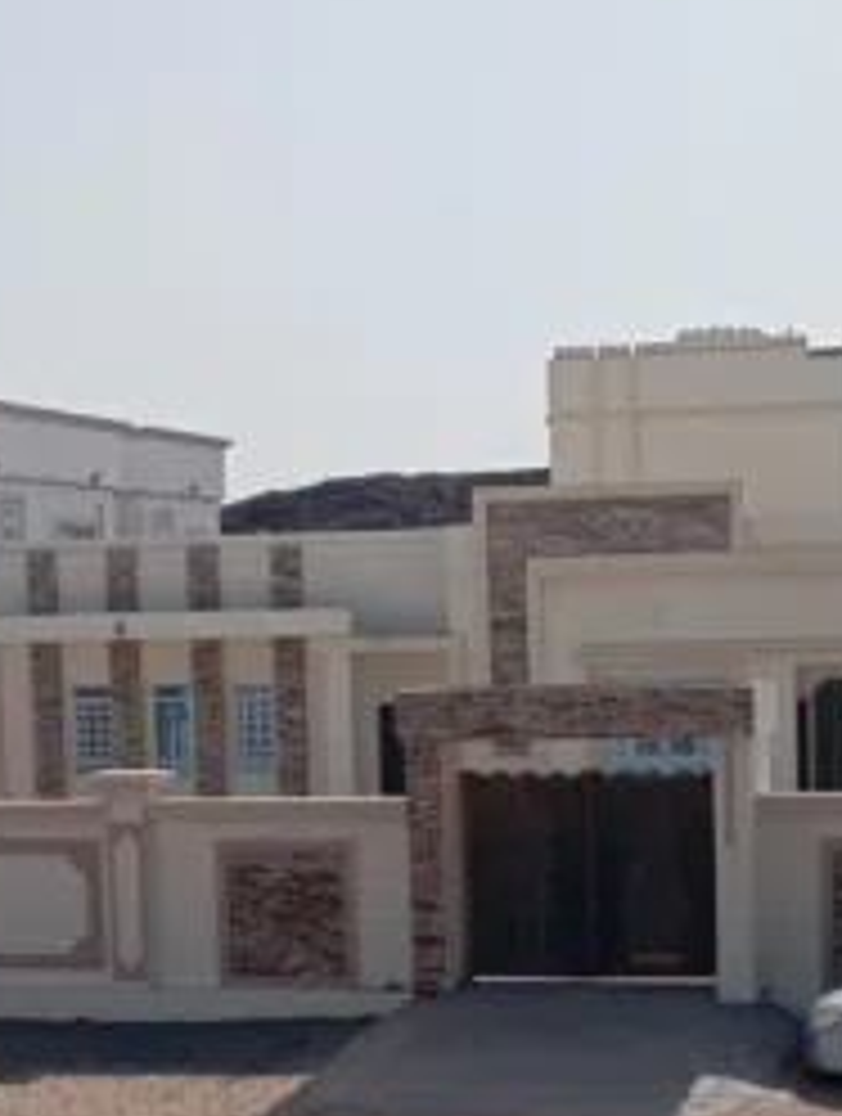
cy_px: 824
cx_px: 608
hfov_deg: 18.0
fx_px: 2650
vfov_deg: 23.6
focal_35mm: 82
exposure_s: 1/1792
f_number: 1.8
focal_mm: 4.22
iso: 115
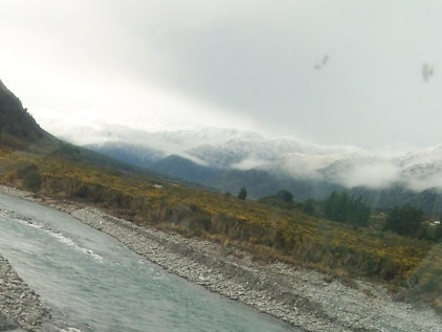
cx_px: 94
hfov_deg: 26.6
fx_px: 920
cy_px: 272
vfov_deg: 20.2
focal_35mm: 72
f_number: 2.8
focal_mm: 6.3
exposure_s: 1/250
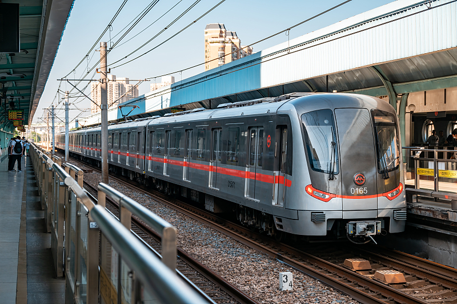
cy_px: 152
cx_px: 228
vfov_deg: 21.5
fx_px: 799
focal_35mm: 63
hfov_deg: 31.9
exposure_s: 1/400
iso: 100
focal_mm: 63
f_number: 6
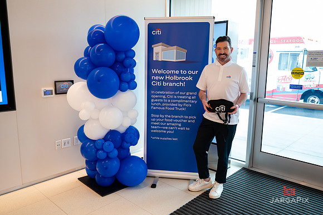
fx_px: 259
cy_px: 107
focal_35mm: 29
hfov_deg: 64.0
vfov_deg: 45.1
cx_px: 161
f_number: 3.5
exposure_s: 1/200
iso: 800
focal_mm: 28.5
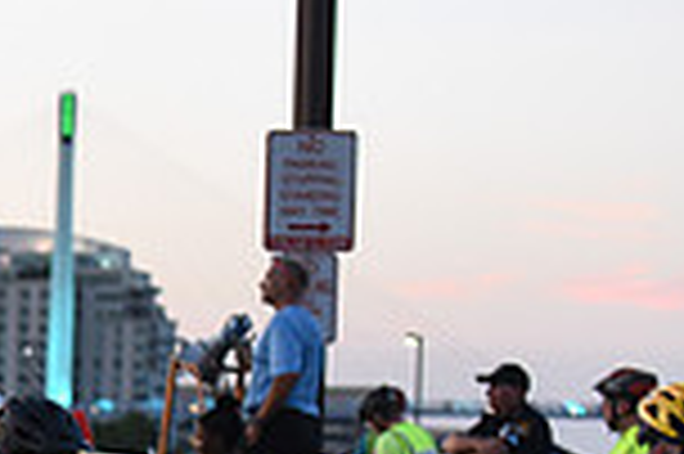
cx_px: -544
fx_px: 3625
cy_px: 856
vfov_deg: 7.0
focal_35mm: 191
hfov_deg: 10.2
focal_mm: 50
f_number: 3.2
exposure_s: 1/400
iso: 2500
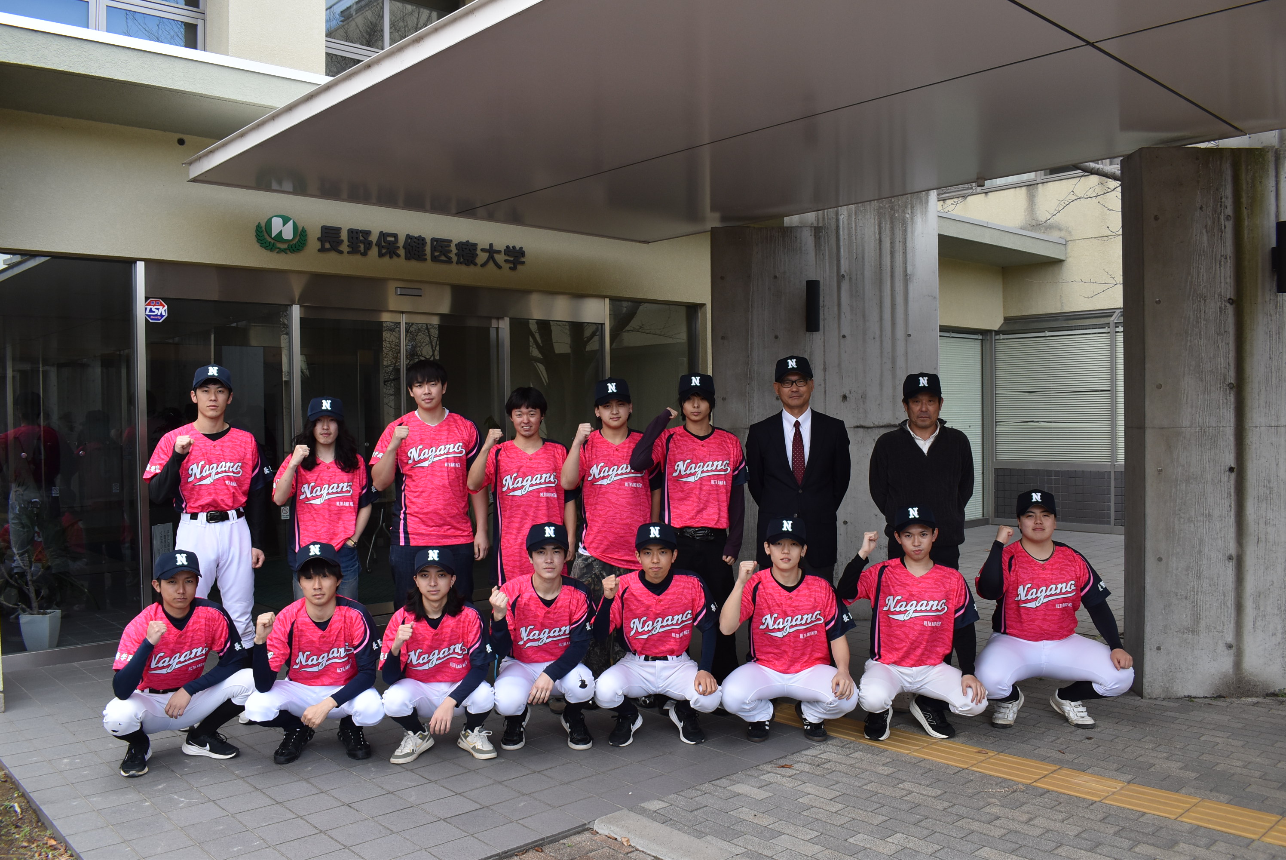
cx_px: 643
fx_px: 1072
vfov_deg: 43.7
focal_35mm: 30
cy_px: 430
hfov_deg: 61.9
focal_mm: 20
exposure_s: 1/200
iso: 400
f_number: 7.1
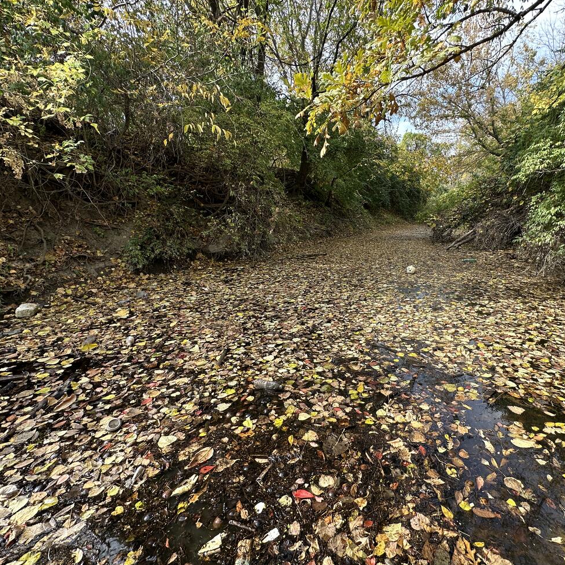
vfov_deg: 84.0
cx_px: 331
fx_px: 314
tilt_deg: -14.4
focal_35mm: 17
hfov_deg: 83.2
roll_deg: +0.3
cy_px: 287
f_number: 2.2
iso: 40
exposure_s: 1/349
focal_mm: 2.22
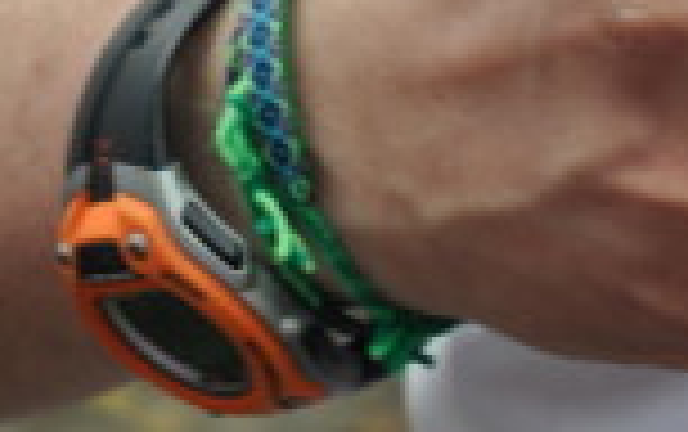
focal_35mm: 309
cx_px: 926
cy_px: -25
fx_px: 5800
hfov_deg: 6.7
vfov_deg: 4.3
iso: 200
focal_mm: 50
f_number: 6.3
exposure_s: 1/160
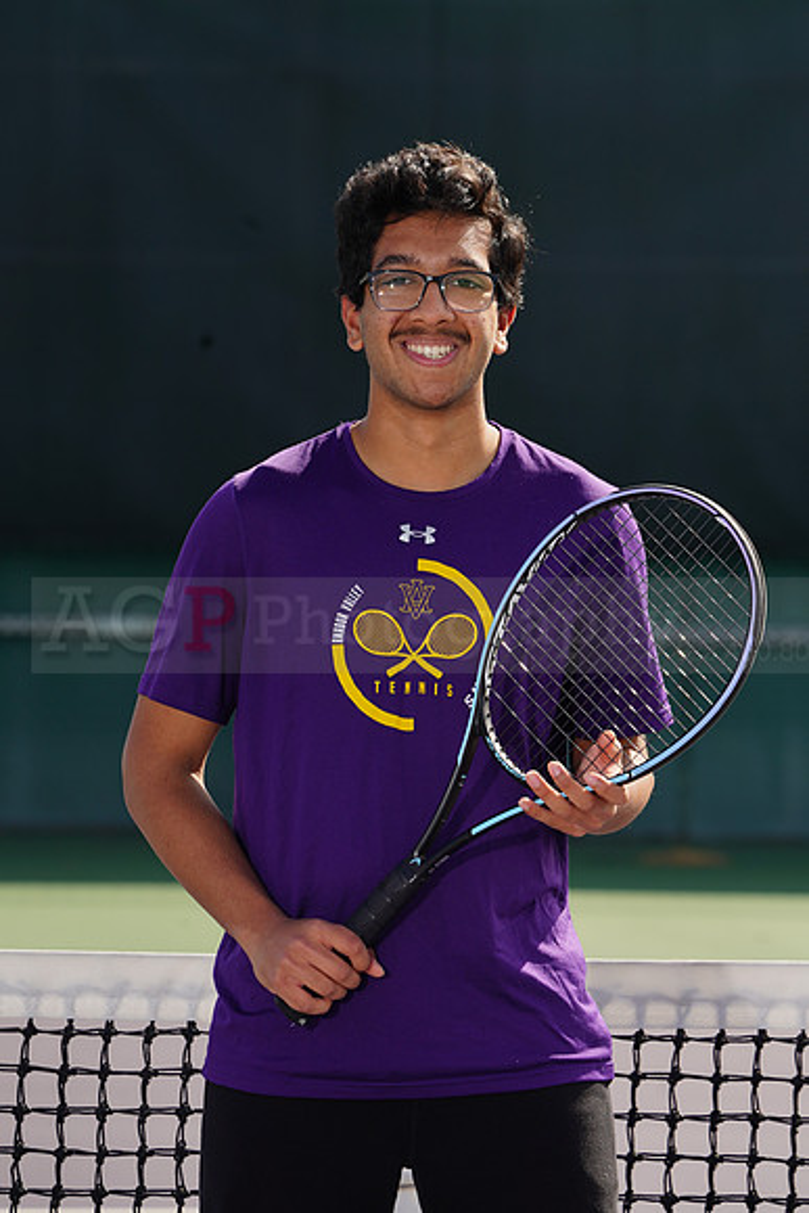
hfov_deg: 5.2
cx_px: 404
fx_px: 8927
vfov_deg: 7.8
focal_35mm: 265
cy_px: 606
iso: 100
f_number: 9
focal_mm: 265
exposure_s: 1/200
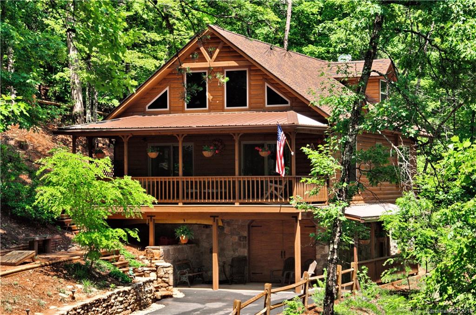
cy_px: 158
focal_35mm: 87
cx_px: 238
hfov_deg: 23.4
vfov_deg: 15.6
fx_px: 1147
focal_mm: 58
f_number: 13
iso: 640
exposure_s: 1/200
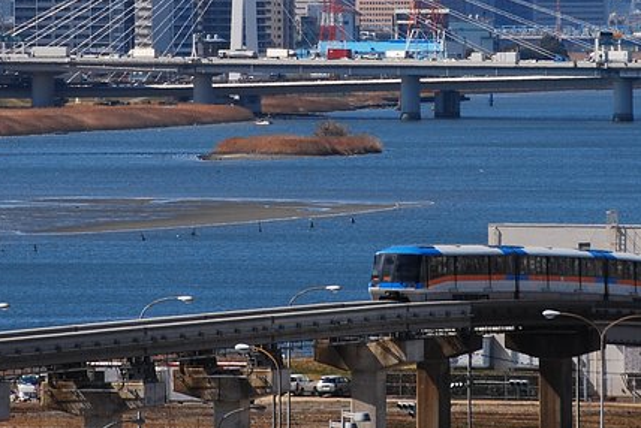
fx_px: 8962
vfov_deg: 2.7
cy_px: 74
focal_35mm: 503
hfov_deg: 4.1
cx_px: 344
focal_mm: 140
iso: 160
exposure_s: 1/800
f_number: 6.3
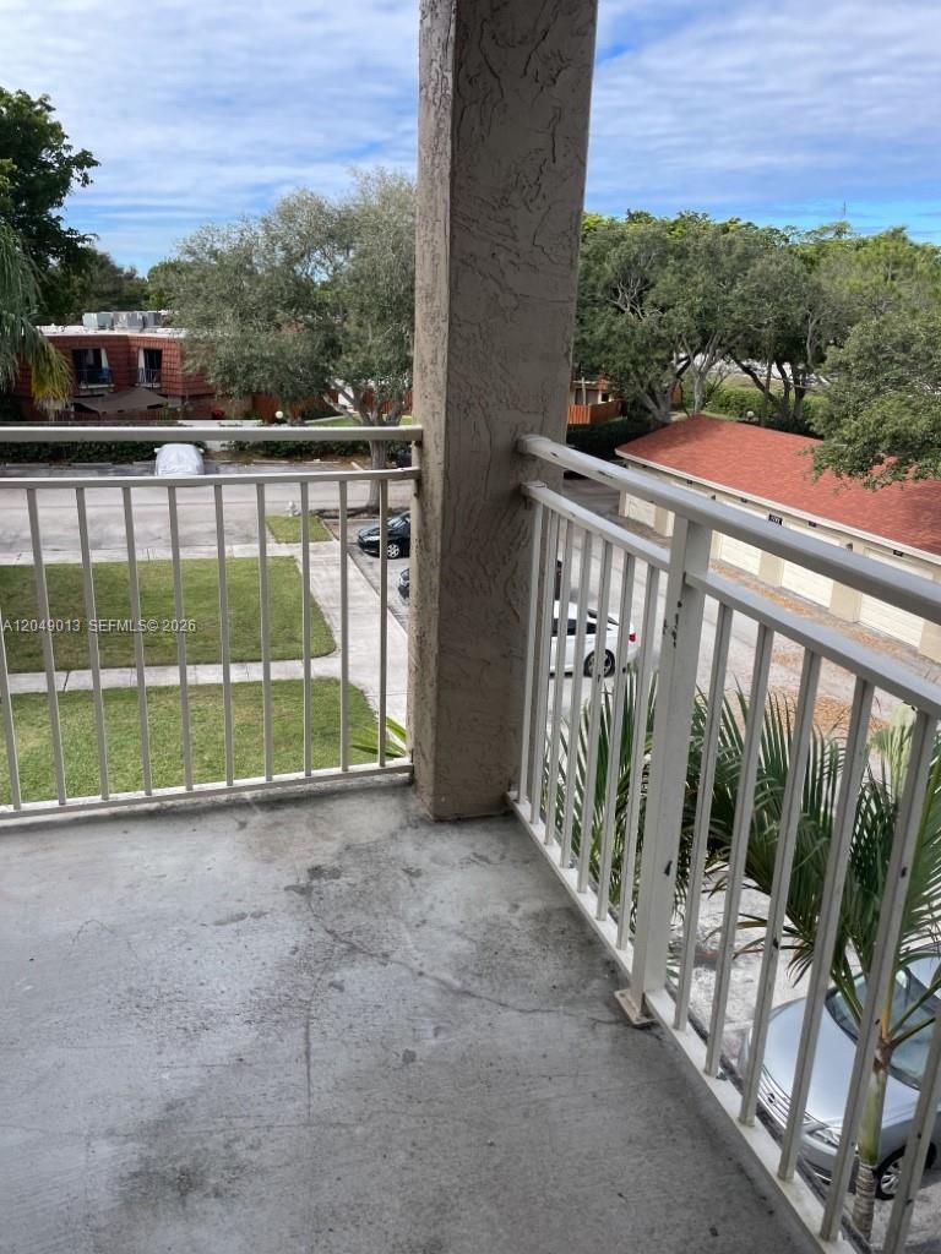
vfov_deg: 67.3
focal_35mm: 26
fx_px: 942
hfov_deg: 53.1
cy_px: 627
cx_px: 470
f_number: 1.6
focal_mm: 4.2
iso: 50
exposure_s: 1/2257
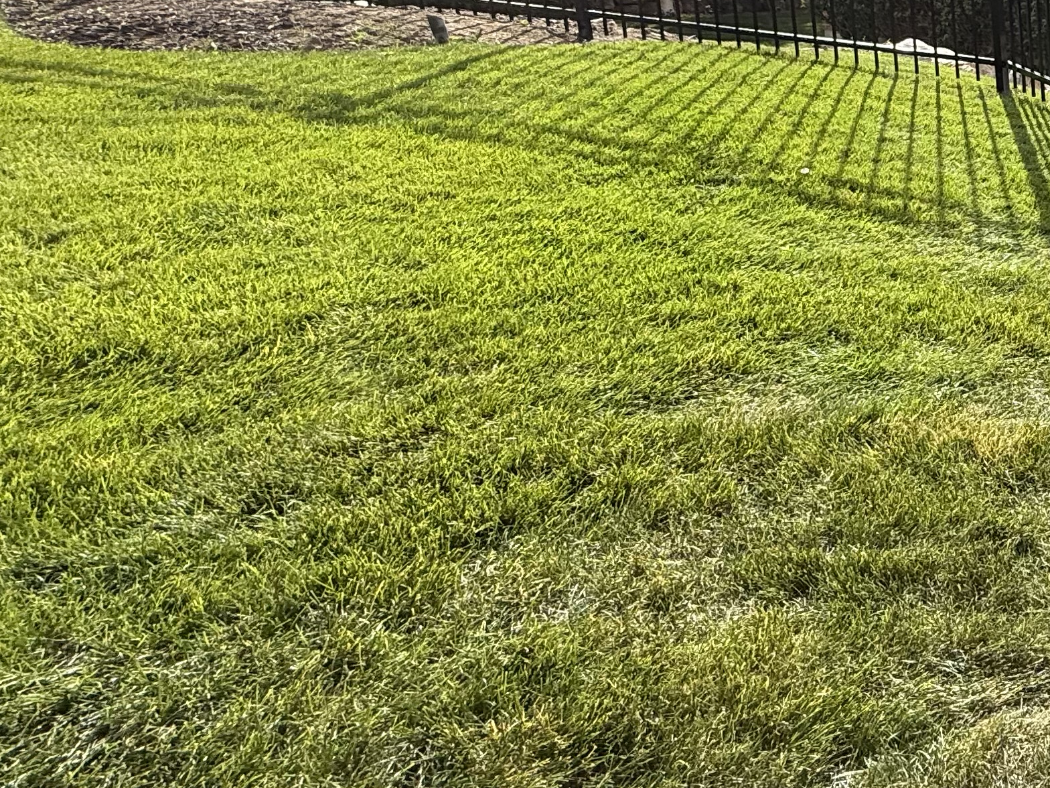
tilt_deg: -10.9
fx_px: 1092
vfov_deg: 37.3
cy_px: 94
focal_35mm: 36
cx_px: 1184
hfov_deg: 40.3
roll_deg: +1.7
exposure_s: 1/742
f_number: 2.2
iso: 64
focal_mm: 2.22
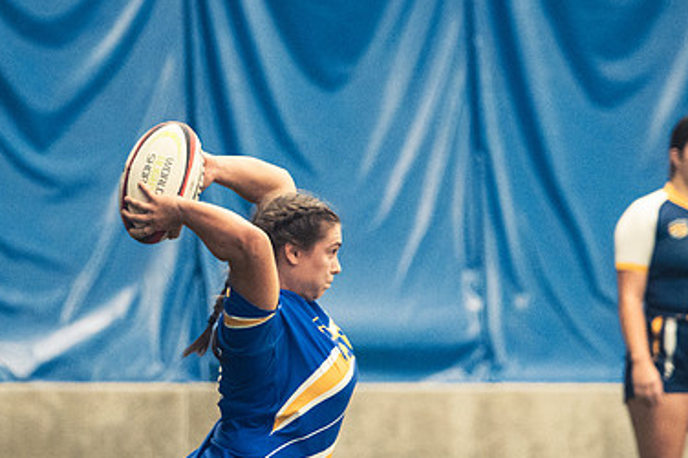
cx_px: 298
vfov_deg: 4.4
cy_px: 229
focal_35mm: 312
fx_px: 5957
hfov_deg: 6.6
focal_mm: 135
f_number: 2.8
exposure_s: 1/500
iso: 12800
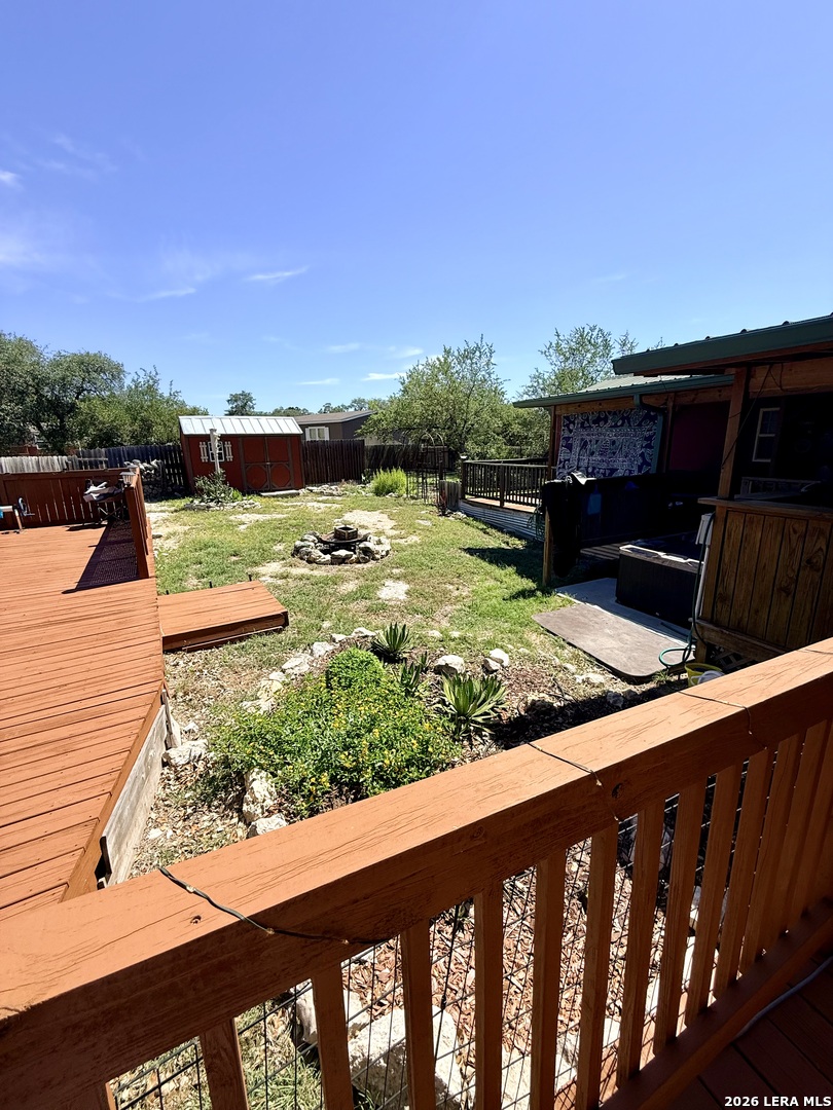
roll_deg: +1.7
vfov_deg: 102.1
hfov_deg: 85.7
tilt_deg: -13.1
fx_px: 449
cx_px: 416
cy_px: 555
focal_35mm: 14
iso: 50
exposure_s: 1/1745
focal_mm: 2.22
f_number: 2.2
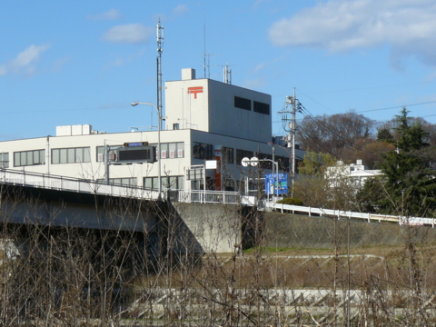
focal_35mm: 120
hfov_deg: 16.4
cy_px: 164
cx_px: 218
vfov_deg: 12.3
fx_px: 1511
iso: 100
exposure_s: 1/500
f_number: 6.3
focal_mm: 13.4
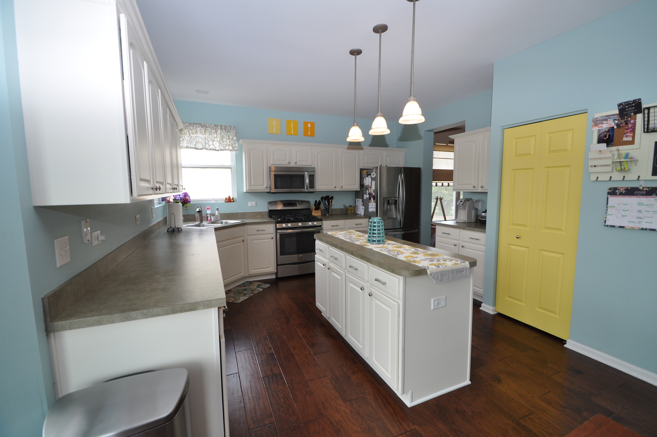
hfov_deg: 100.5
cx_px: 328
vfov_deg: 77.2
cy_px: 218
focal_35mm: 15
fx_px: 273
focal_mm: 10
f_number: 5.6
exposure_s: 1/125
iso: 400
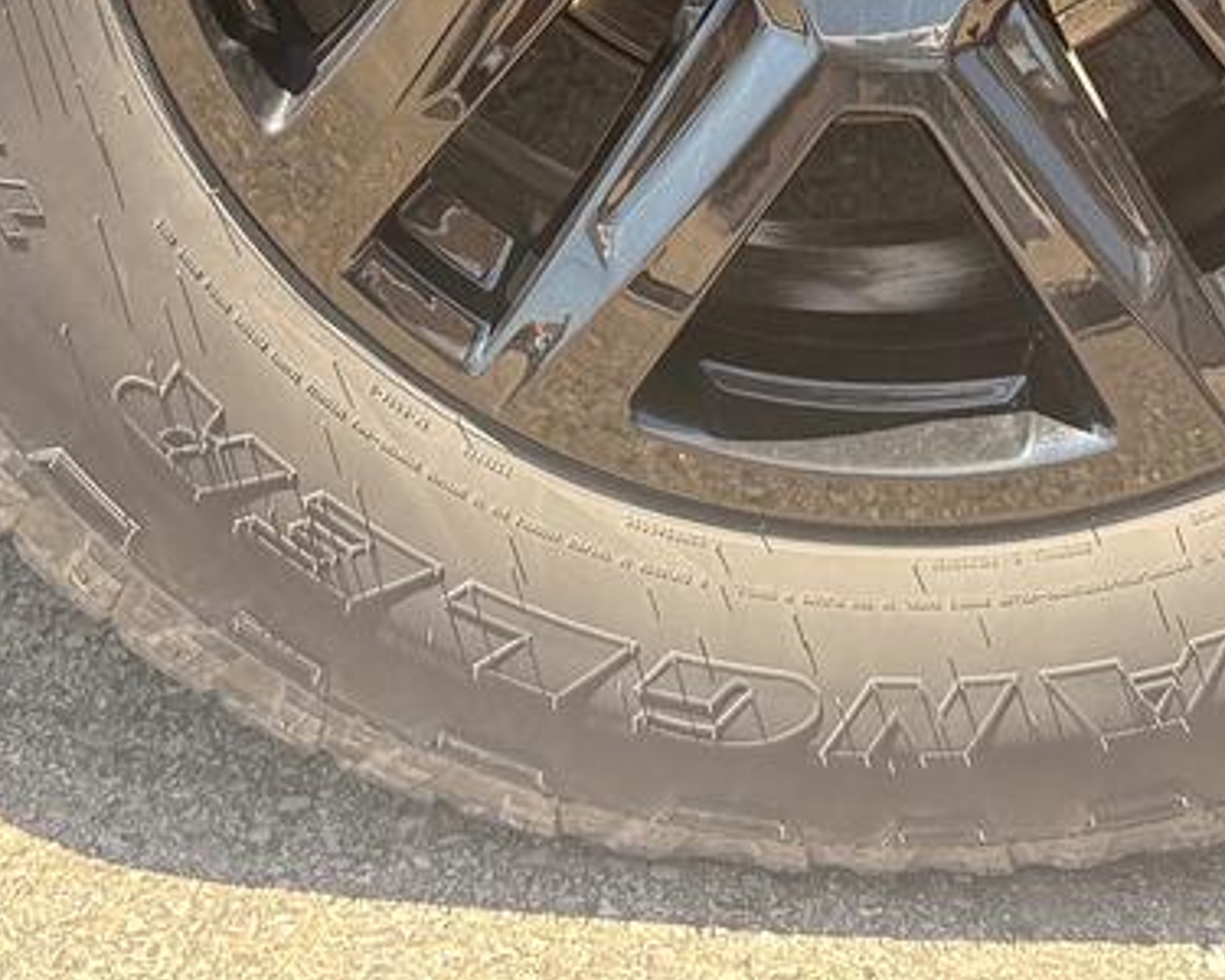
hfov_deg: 23.8
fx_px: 2900
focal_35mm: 80
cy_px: -461
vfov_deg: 17.4
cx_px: 542
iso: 100
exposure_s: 1/547
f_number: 1.78
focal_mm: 6.76
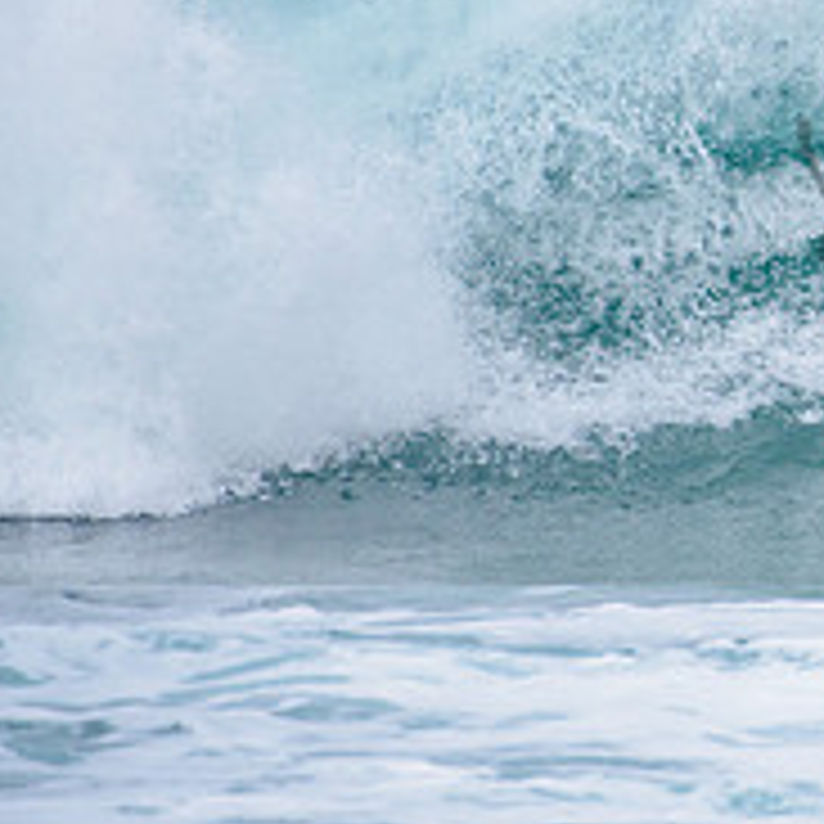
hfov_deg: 1.3
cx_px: 1261
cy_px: 151
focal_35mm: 1345
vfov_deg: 1.3
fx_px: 36222
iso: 280
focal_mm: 500
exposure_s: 1/2000
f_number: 5.6
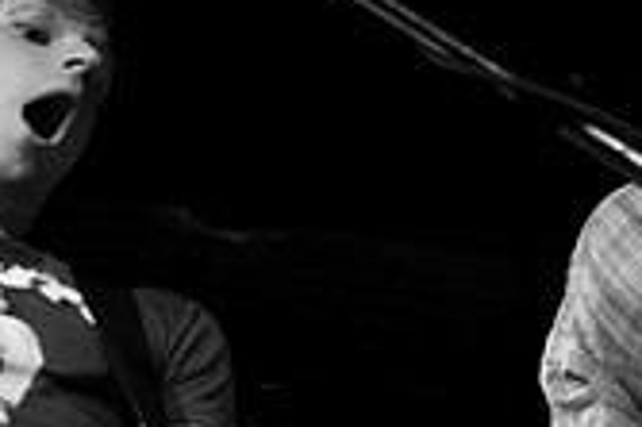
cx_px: 669
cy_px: 354
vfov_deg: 13.1
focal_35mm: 104
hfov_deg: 19.0
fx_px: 1853
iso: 800
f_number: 3.5
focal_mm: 20
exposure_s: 1/50
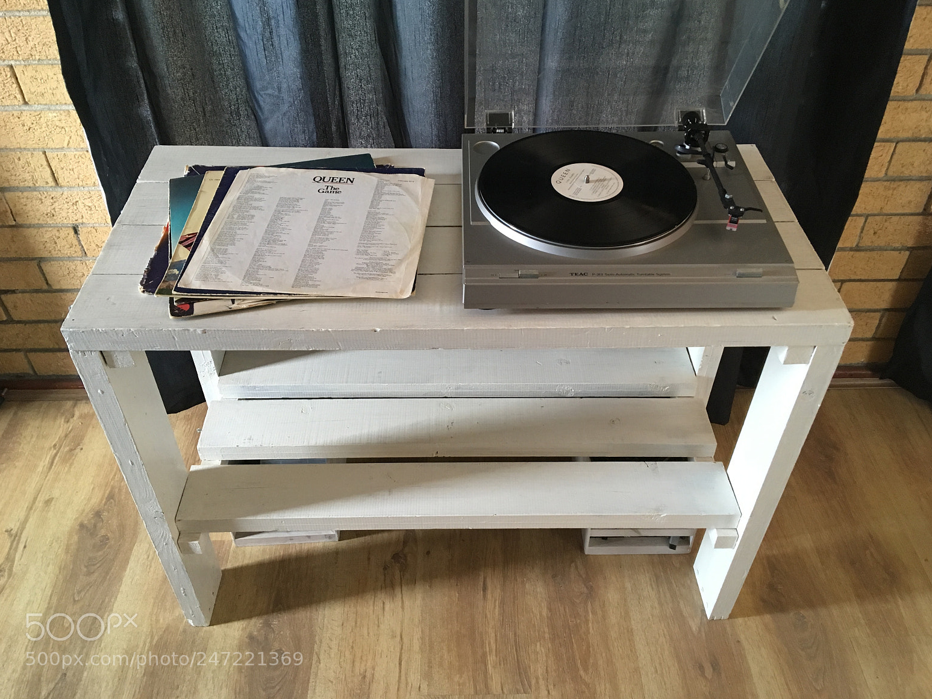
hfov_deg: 60.0
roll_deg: +0.7
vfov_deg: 46.8
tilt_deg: -42.8
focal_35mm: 30
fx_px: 808
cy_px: 345
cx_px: 470
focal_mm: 4.15
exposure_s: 1/33
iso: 160
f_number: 2.2
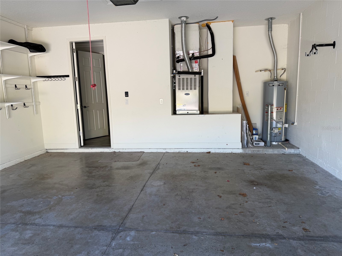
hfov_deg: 71.6
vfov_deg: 56.8
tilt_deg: -8.2
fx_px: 237
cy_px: 128
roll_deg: +0.8
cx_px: 171
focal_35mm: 24
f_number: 1.78
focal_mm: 6.76
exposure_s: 1/125
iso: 50
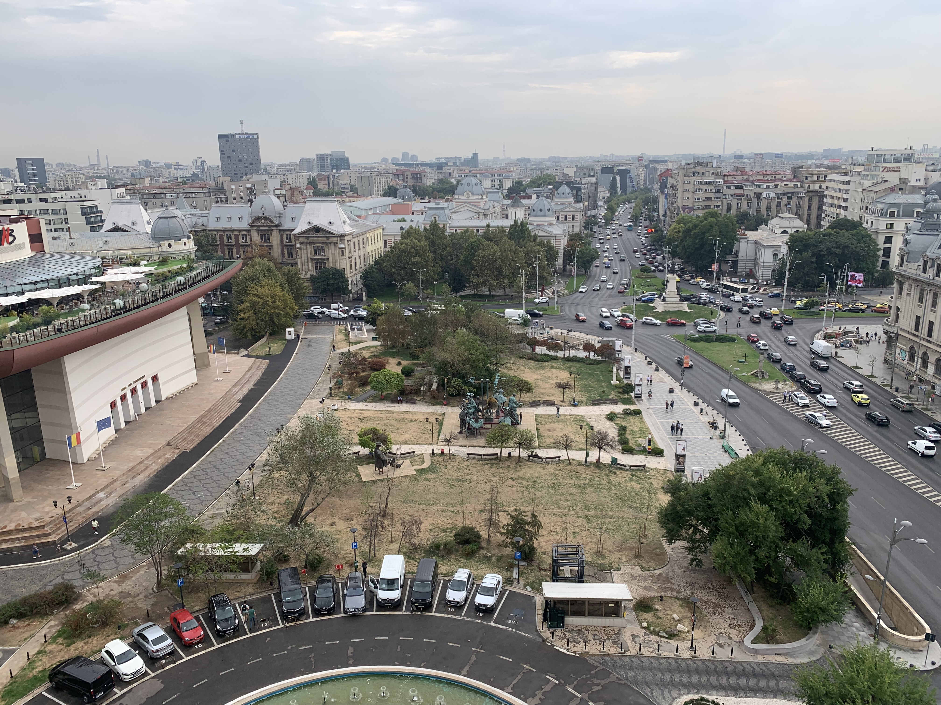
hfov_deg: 67.3
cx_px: 470
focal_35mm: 26
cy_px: 352
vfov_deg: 53.1
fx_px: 707
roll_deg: +1.6
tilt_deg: -14.9
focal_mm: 4.25
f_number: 1.8
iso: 25
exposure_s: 1/1111
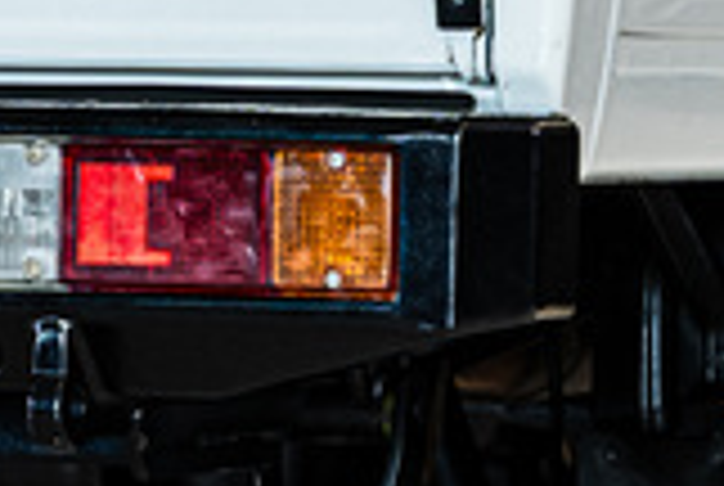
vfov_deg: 3.1
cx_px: 92
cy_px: -202
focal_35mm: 444
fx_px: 8946
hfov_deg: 4.6
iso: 640
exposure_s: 1/125
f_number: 4.5
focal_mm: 70
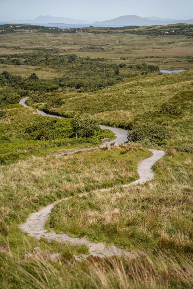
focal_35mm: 70
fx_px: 563
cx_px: 96
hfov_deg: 19.5
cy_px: 144
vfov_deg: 28.8
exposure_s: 1/2500
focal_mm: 70
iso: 100
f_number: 2.8
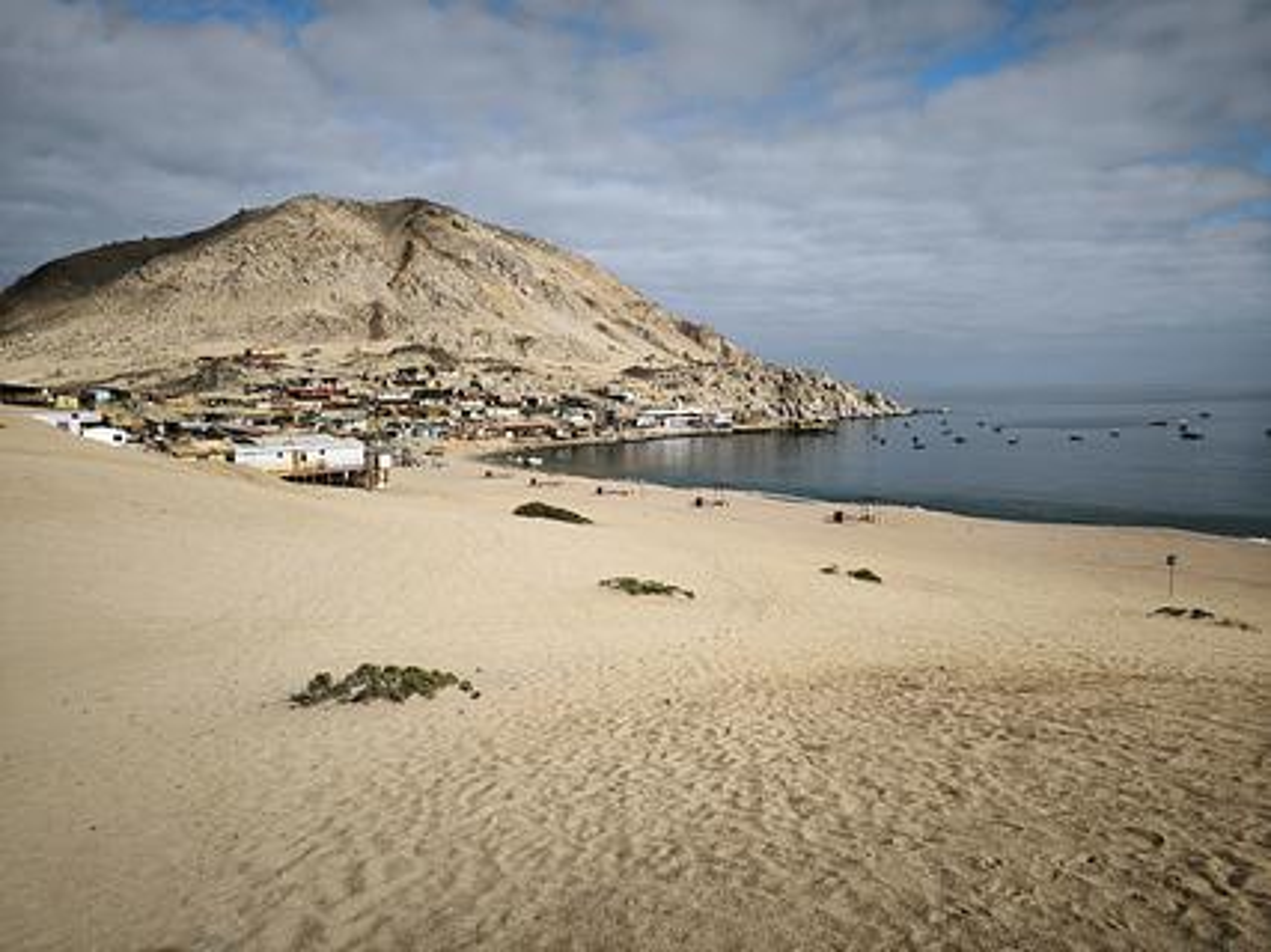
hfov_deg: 71.6
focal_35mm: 24
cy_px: 476
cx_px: 636
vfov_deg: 56.8
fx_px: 881
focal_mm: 6.92
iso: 50
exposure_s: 1/2713
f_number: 1.9
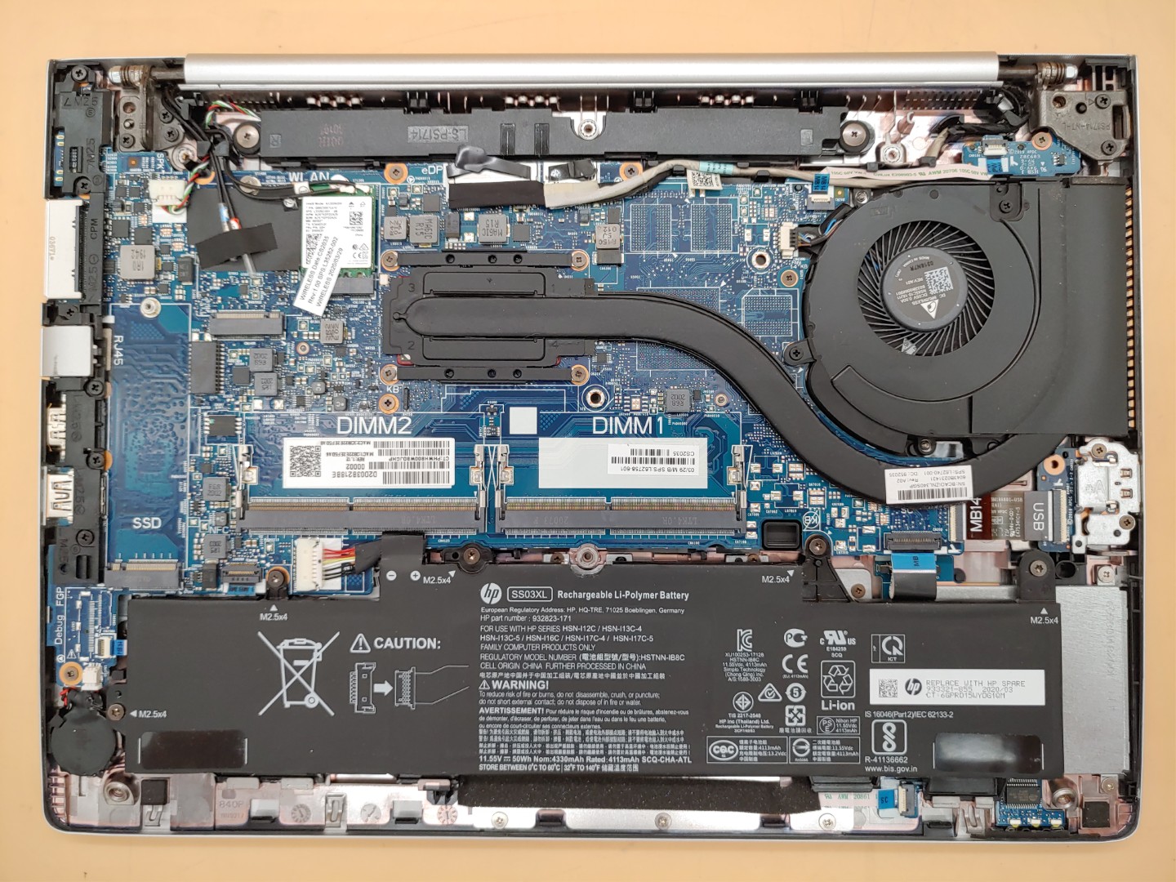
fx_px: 883
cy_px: 441
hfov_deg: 67.3
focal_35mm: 26
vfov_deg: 53.1
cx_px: 588
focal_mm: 4.36
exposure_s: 1/62
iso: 50
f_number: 1.8
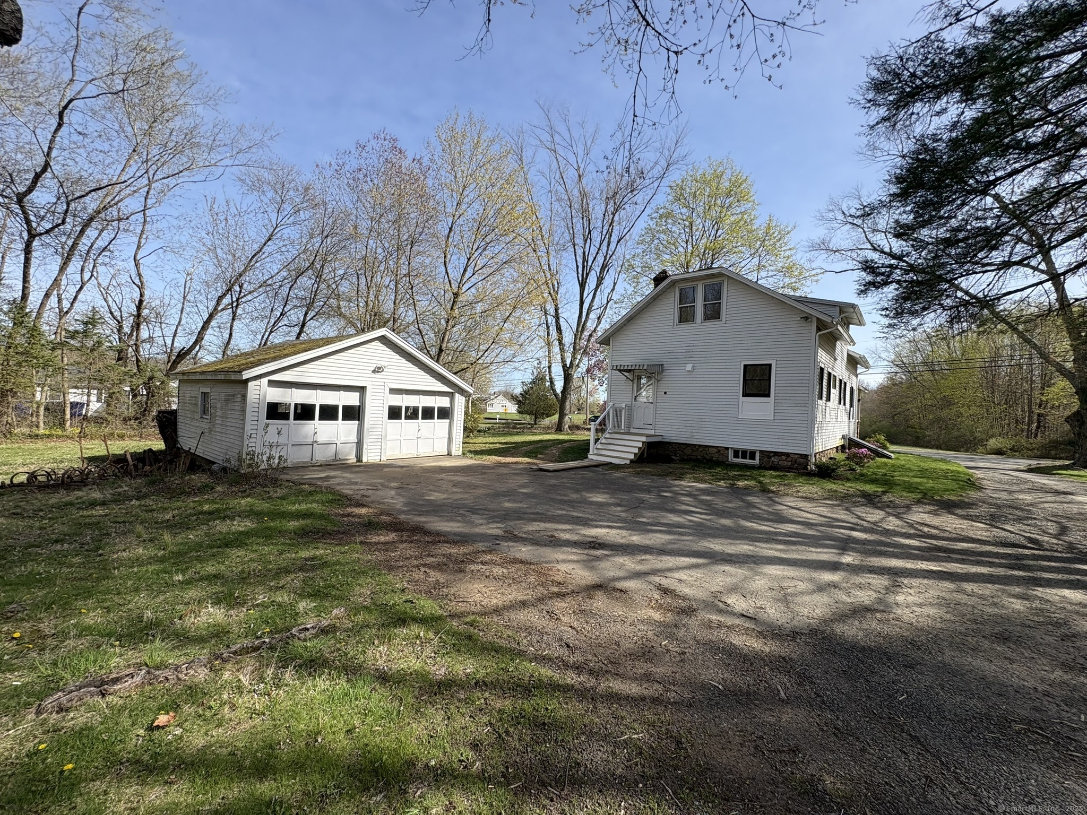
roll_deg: -3.0
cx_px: 544
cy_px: 408
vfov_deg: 85.7
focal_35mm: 14
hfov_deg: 102.1
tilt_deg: +0.3
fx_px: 440
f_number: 2.2
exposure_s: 1/1346
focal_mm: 2.22
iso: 40
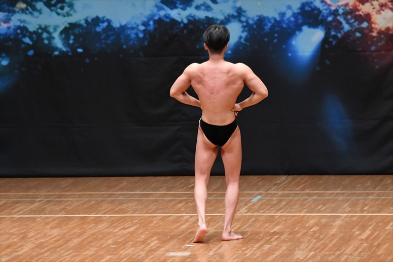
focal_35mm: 270
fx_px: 2946
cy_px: 131
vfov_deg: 5.1
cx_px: 196
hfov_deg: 7.6
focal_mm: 180
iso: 6400
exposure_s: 1/400
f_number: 5.6
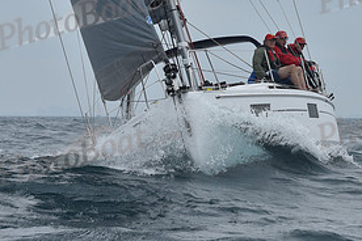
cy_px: 66
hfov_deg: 8.4
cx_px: 251
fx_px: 2453
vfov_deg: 5.6
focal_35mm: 244
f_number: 7.1
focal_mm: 116
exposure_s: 1/800
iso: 250
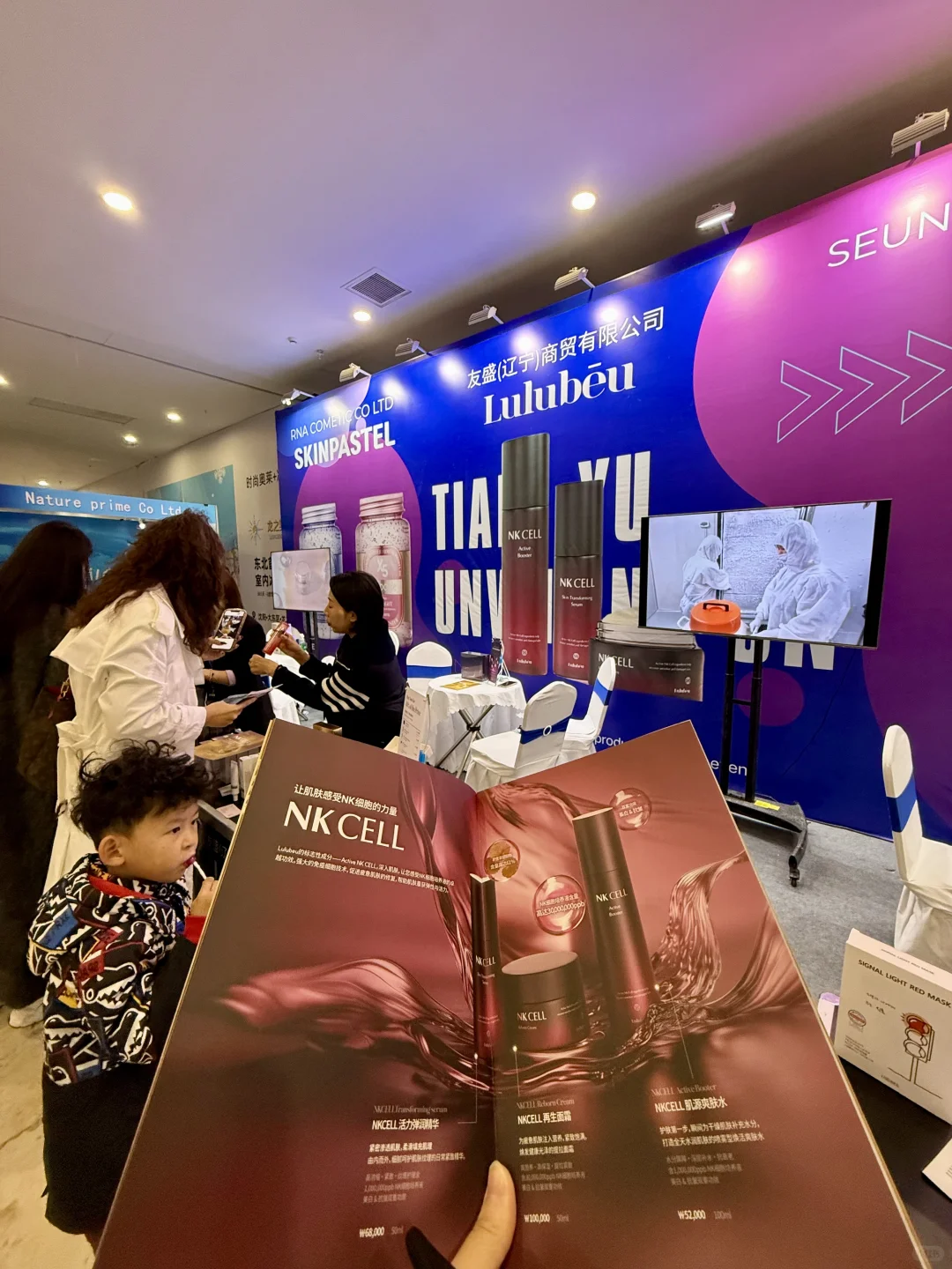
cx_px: 476
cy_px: 634
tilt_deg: -6.8
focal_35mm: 14
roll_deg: -0.2
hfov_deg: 85.7
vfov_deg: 102.1
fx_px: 513
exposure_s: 1/100
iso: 250
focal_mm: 2.22
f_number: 2.2
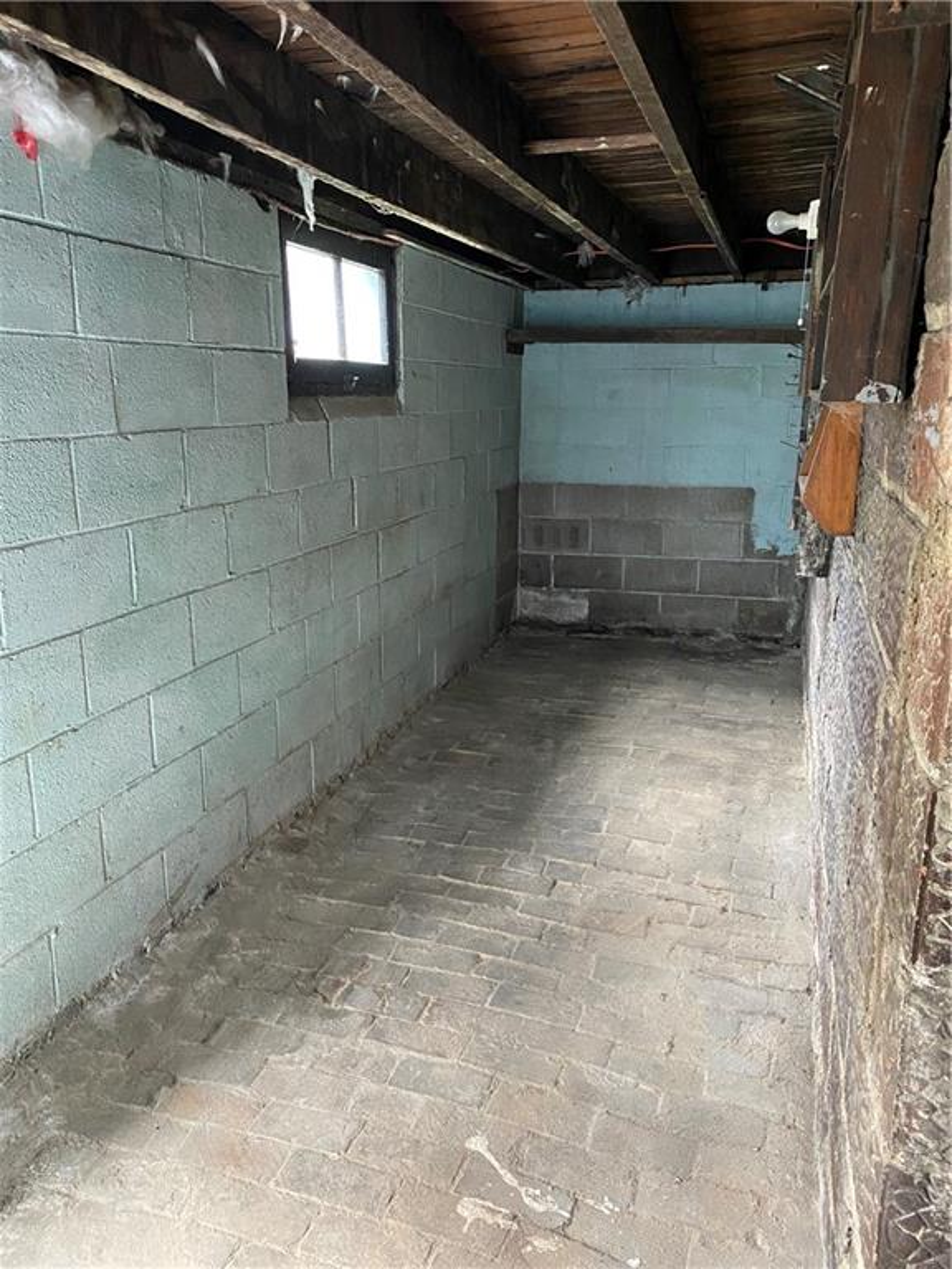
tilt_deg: -14.4
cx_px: 476
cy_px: 634
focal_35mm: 26
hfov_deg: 53.1
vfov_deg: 67.3
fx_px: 953
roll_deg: -0.4
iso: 500
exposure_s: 1/60
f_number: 1.8
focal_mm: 4.25
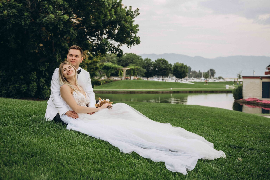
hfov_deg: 39.6
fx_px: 375
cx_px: 135
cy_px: 90
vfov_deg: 27.0
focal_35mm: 50
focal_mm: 50
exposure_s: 1/250
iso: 125
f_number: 4
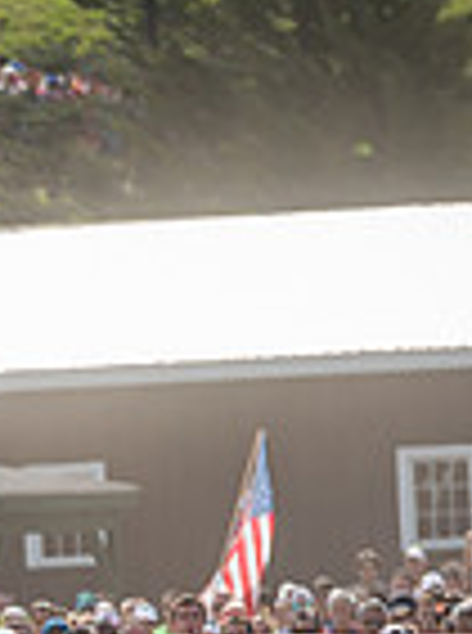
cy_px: 912
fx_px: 17369
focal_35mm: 951
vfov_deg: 2.1
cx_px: -1074
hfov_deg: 1.5
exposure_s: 1/1000
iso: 200
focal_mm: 175
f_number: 5.6
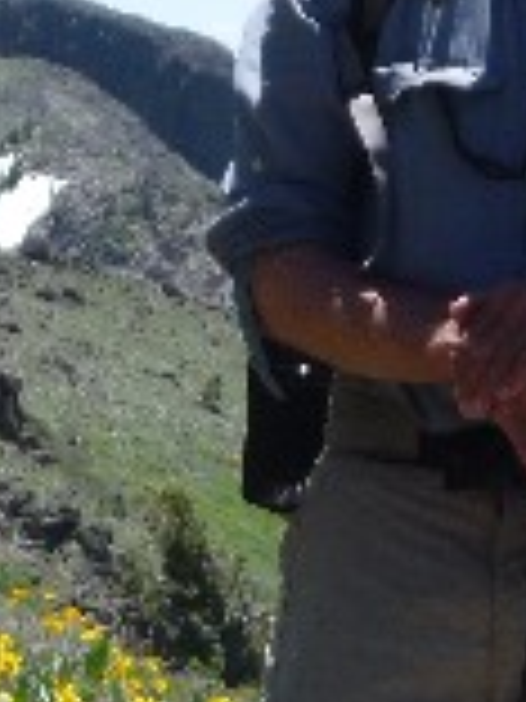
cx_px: 54
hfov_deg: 4.1
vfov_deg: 5.4
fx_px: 7334
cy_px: 958
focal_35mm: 362
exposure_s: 1/320
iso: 100
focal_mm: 14.2
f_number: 5.6
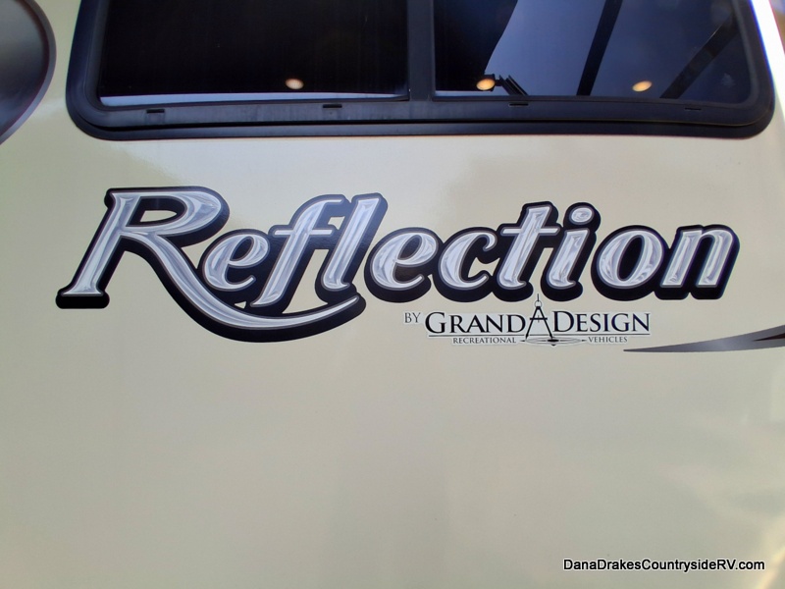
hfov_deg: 91.0
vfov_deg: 74.7
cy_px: 294
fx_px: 386
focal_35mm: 17
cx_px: 392
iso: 50
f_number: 2.2
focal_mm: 1.4
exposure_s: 1/229
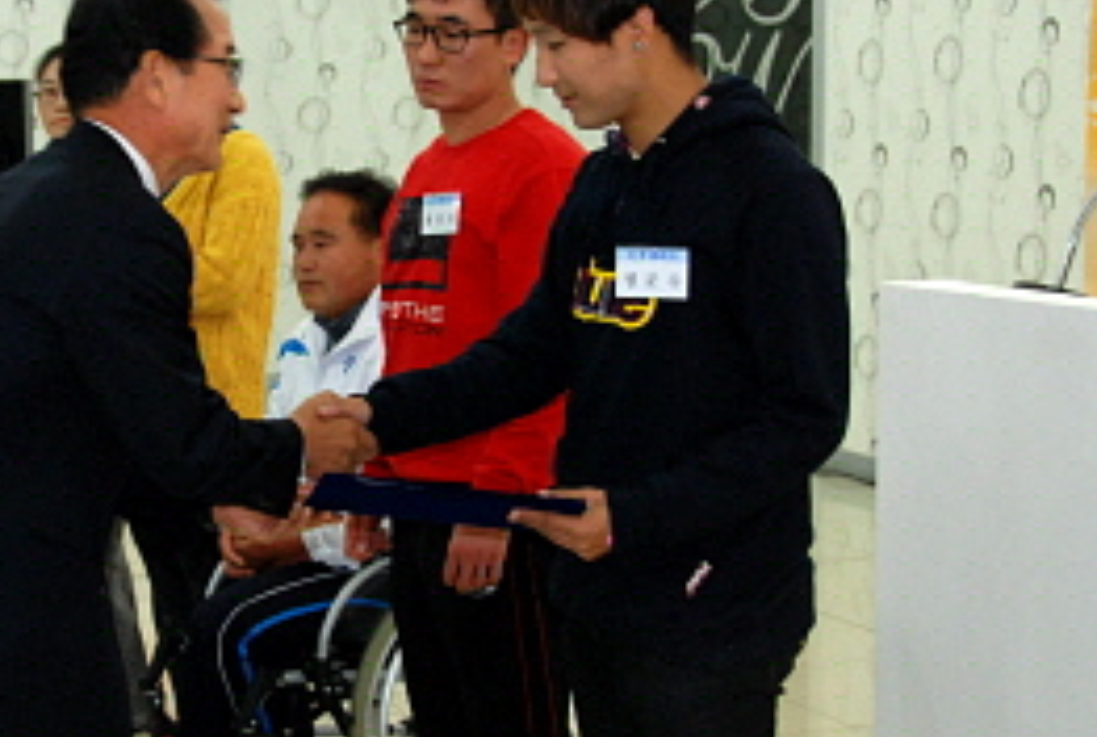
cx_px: 272
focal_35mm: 83
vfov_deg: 16.5
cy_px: 358
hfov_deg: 24.2
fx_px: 2534
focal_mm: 29
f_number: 5
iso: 800
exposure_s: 1/60
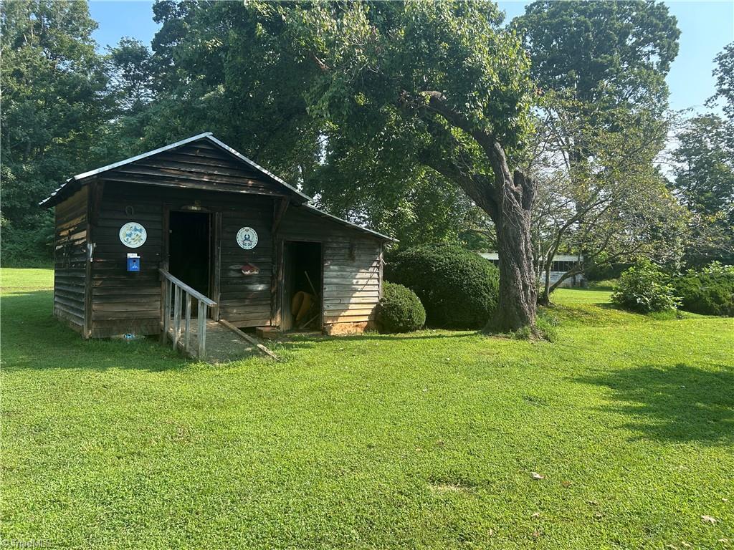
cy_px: 275
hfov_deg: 67.3
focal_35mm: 26
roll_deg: -0.3
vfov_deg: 53.1
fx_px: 551
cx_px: 367
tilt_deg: +1.2
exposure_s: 1/1089
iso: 50
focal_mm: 5.7
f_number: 1.5
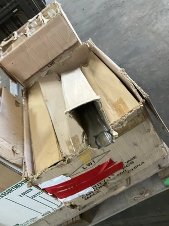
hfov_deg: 48.2
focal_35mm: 29
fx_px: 189
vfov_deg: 61.7
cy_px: 113
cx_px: 84
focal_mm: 3
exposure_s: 1/40
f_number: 1.8
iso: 200
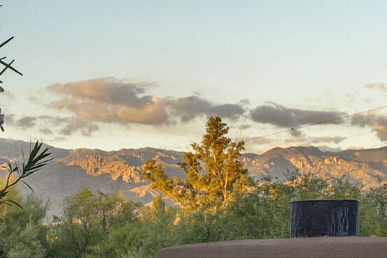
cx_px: 257
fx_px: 1301
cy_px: 280
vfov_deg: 11.2
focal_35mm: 121
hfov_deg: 16.9
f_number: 7.1
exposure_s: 1/50
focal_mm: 24
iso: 200
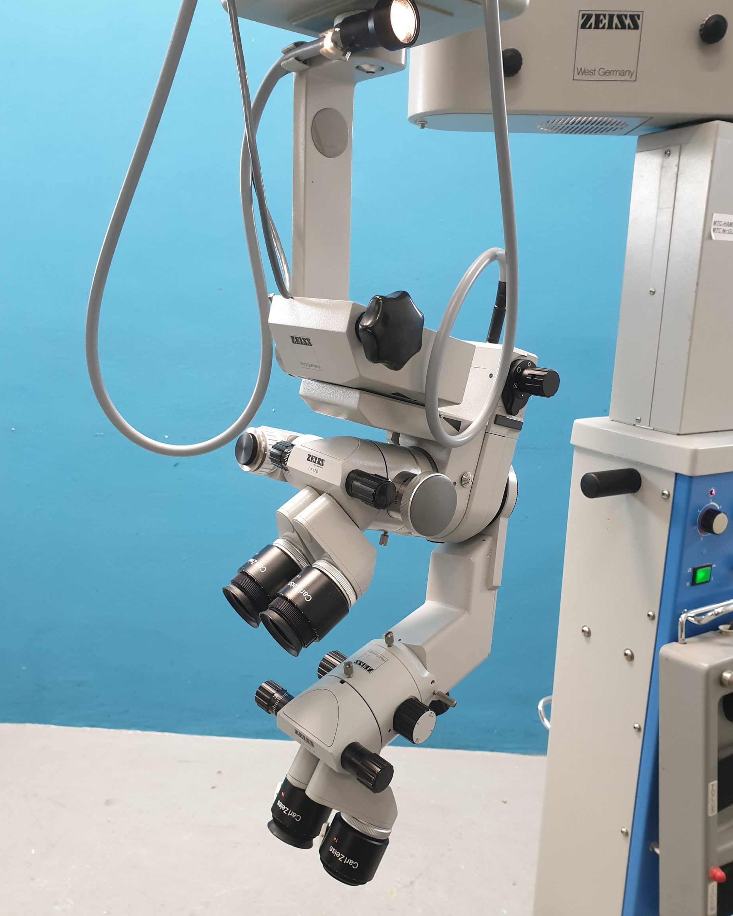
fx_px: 759
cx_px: 378
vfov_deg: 62.2
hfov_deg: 51.5
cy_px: 470
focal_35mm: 28
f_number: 2.4
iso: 250
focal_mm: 4.3
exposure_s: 1/50
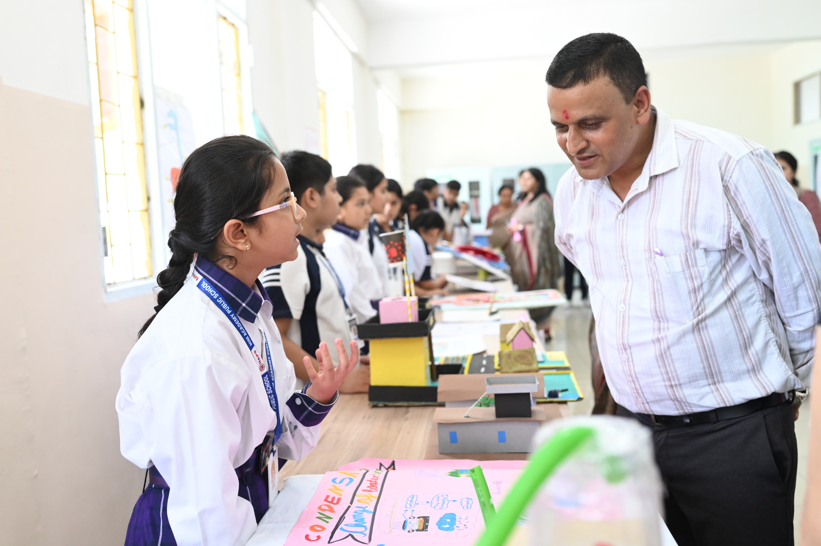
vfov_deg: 37.8
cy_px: 273
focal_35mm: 35
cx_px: 410
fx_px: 798
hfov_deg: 54.5
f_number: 3.5
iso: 1250
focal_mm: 35
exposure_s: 1/200
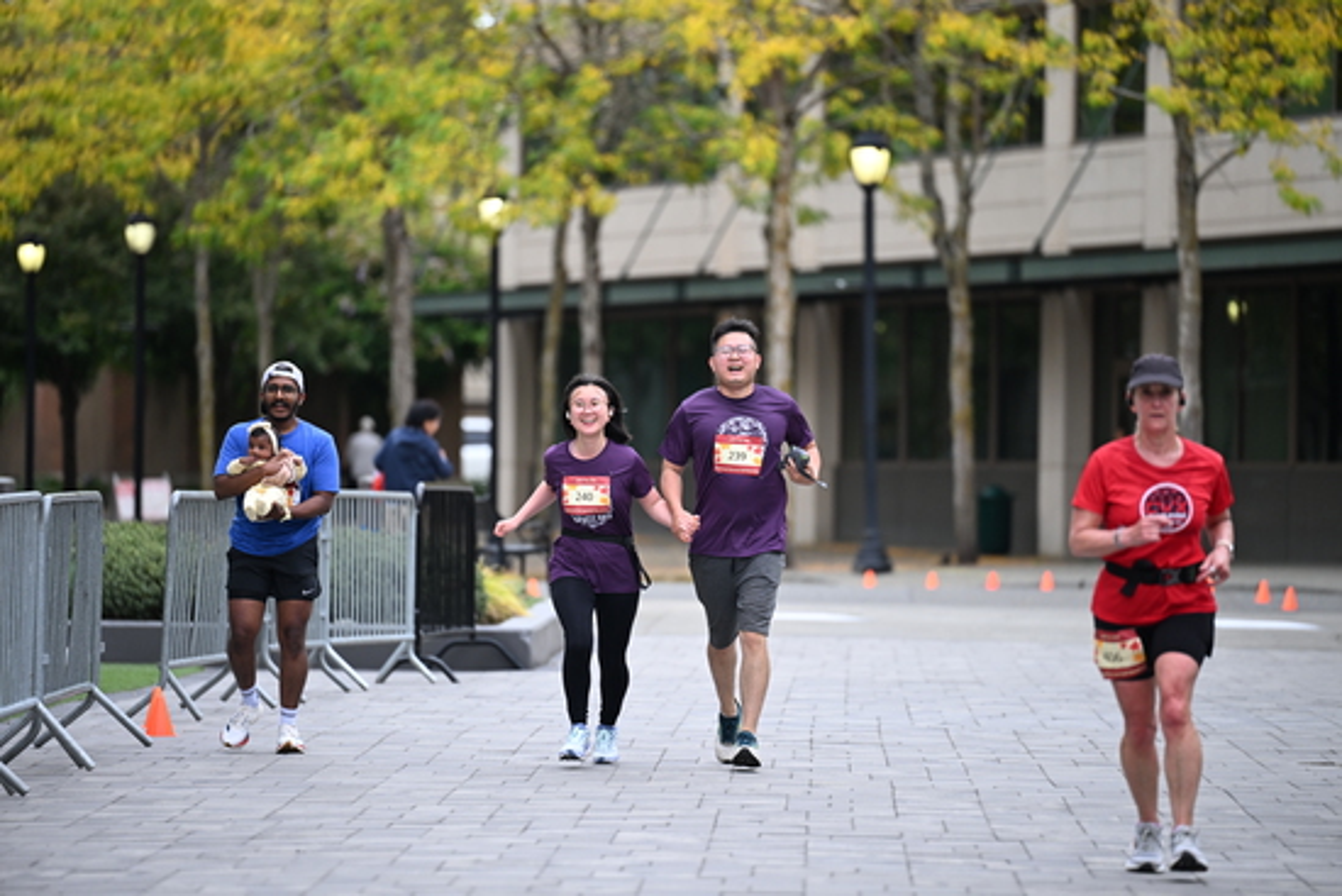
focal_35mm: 200
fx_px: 7457
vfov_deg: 6.9
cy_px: 448
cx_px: 671
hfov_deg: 10.3
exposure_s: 1/1600
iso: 640
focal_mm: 200
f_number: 2.8
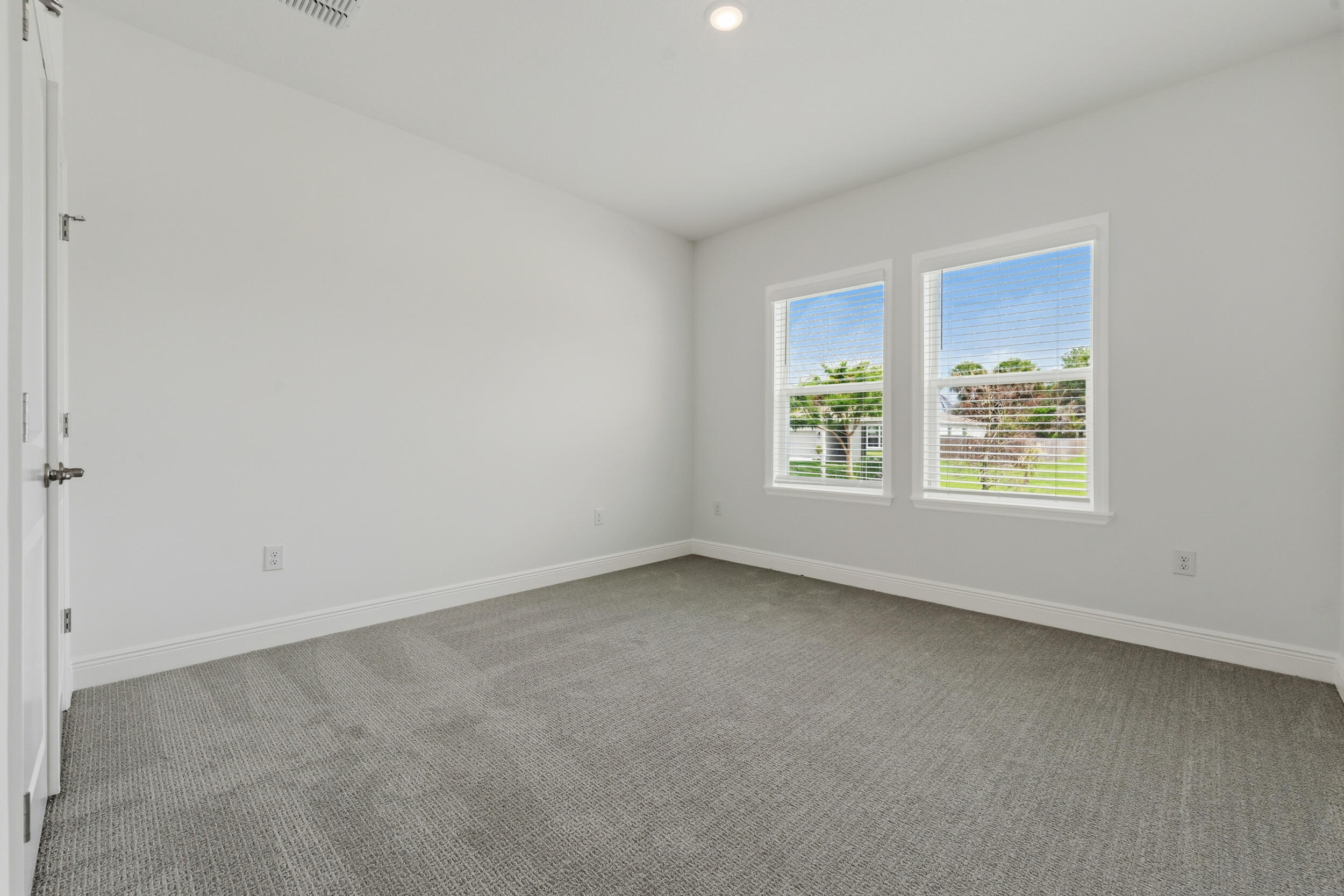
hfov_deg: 104.3
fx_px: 523
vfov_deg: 81.2
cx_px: 672
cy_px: 448
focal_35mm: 14
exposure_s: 1/20
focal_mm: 14
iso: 250
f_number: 9
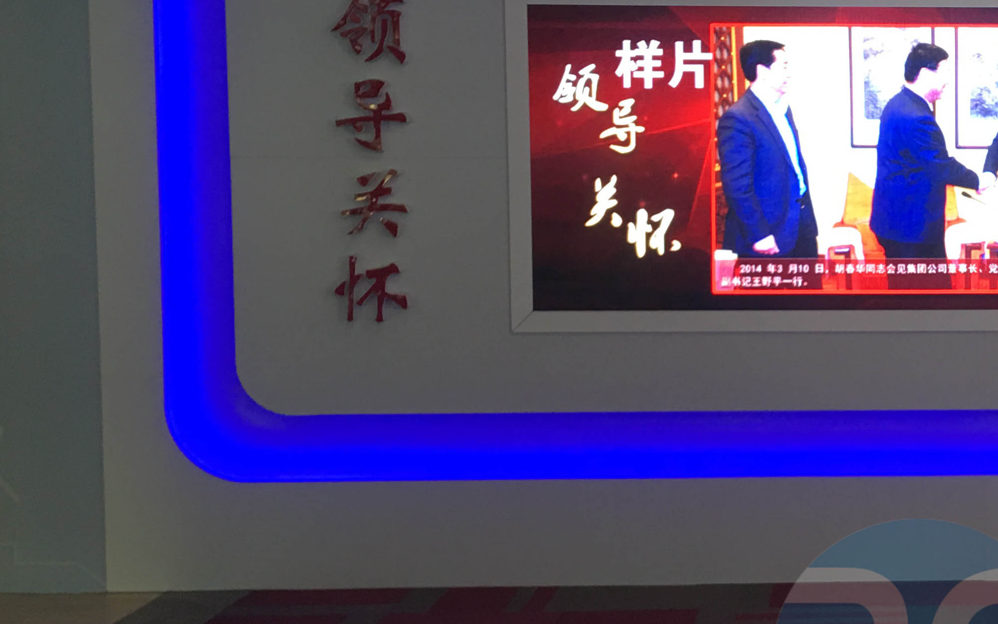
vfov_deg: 20.9
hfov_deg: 31.0
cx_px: 958
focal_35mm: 62
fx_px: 1686
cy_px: 263
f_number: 2.2
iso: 40
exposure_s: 1/33
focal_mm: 4.15
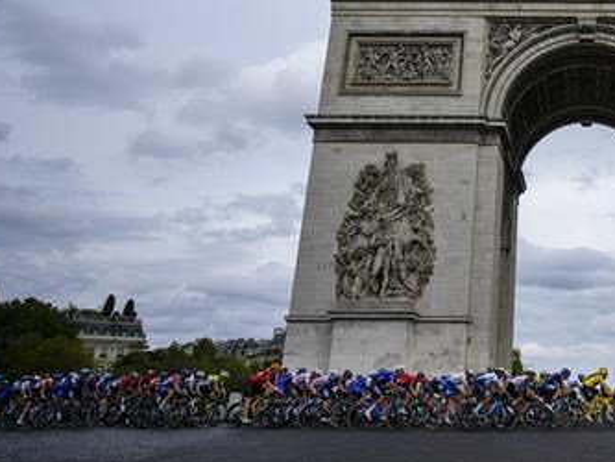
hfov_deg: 38.5
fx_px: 800
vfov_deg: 31.3
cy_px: 88
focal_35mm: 45
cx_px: 576
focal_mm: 24
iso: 100
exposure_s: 1/2500
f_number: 2.8
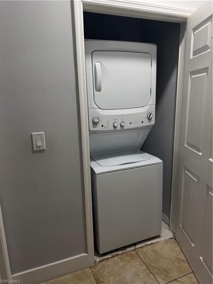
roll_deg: +0.9
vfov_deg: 71.6
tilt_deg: -11.7
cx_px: 106
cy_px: 142
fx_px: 197
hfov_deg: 56.8
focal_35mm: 24
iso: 125
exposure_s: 1/60
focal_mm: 6.76
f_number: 1.78
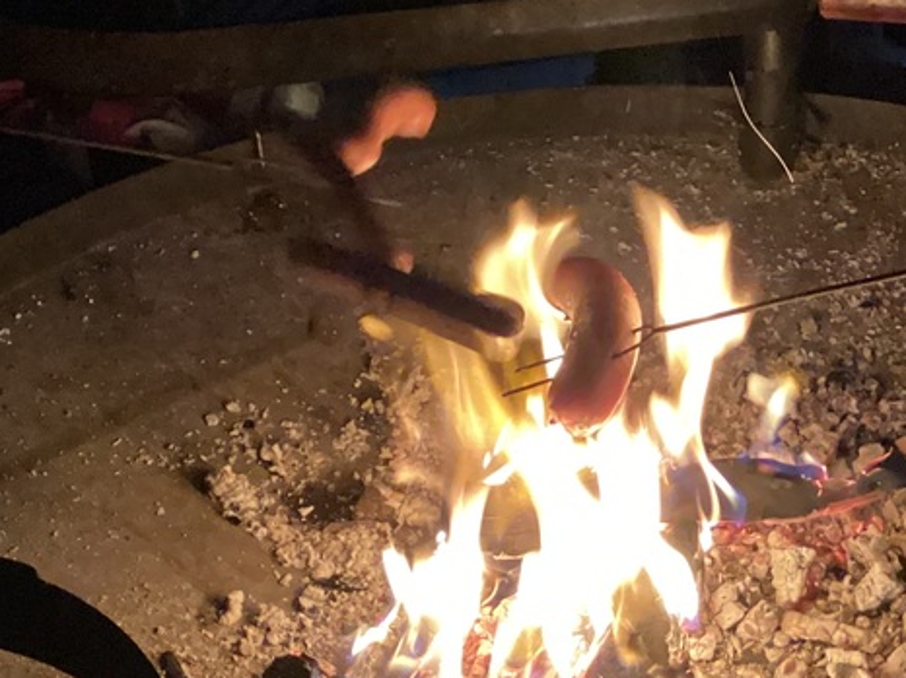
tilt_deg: -38.5
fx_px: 1857
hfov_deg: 27.2
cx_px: 629
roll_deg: -0.8
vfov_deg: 20.6
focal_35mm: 71
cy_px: 445
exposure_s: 1/25
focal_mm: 3.3
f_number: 2.4
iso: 500
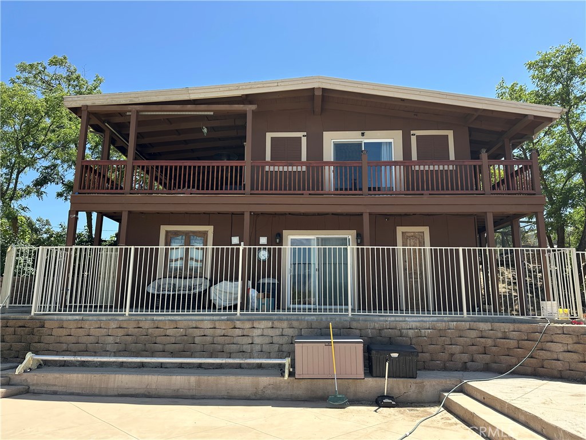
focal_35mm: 24
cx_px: 293
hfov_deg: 71.6
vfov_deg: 56.8
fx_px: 406
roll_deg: -0.8
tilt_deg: +11.4
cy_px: 220
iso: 80
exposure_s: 1/2252
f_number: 1.78
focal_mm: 6.86
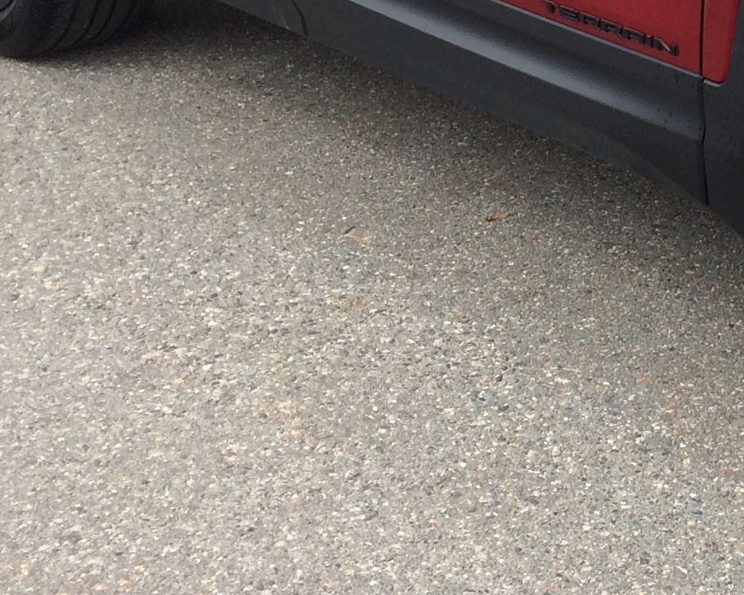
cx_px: 1080
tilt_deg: -13.8
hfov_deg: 17.3
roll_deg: +0.6
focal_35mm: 101
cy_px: -140
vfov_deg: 14.7
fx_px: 2224
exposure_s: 1/720
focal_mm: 4.15
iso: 32
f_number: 2.2
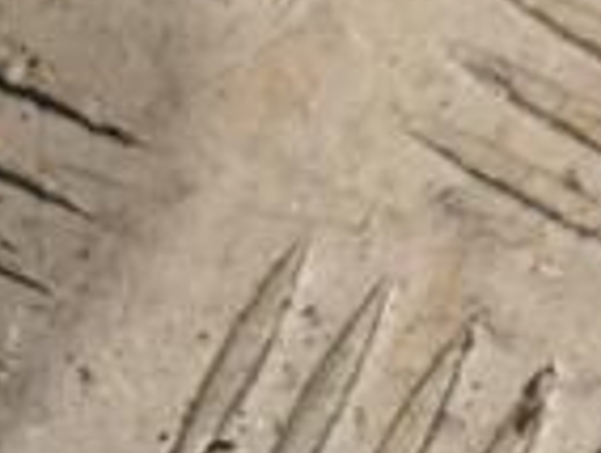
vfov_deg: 4.5
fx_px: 5809
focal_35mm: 334
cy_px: -34
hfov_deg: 5.8
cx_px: -639
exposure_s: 1/400
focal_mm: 55
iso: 3200
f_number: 10
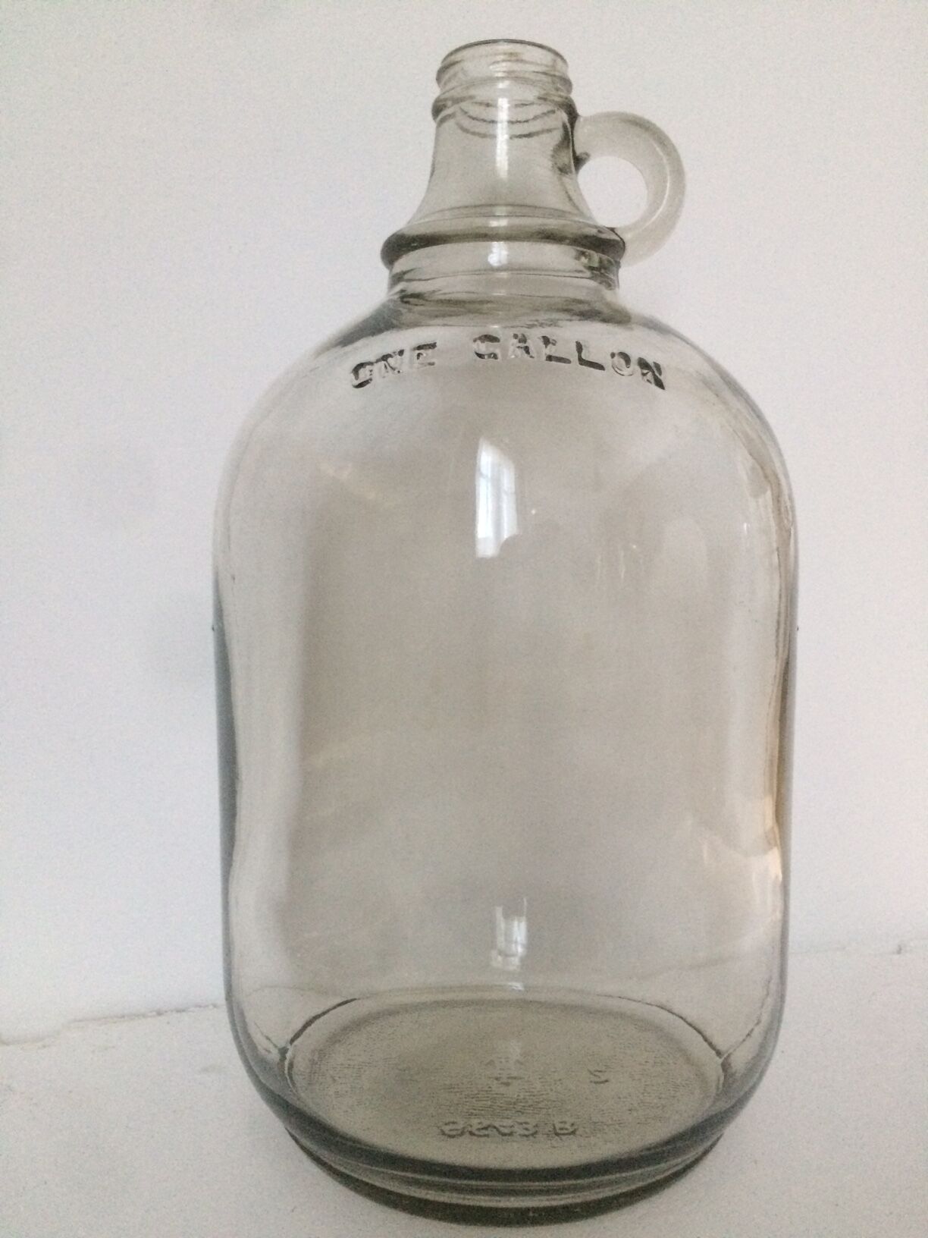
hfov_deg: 48.2
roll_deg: +0.8
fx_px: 1037
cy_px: 619
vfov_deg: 61.7
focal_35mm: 29
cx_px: 464
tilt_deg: -6.4
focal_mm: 4.15
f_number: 2.2
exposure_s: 1/33
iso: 320
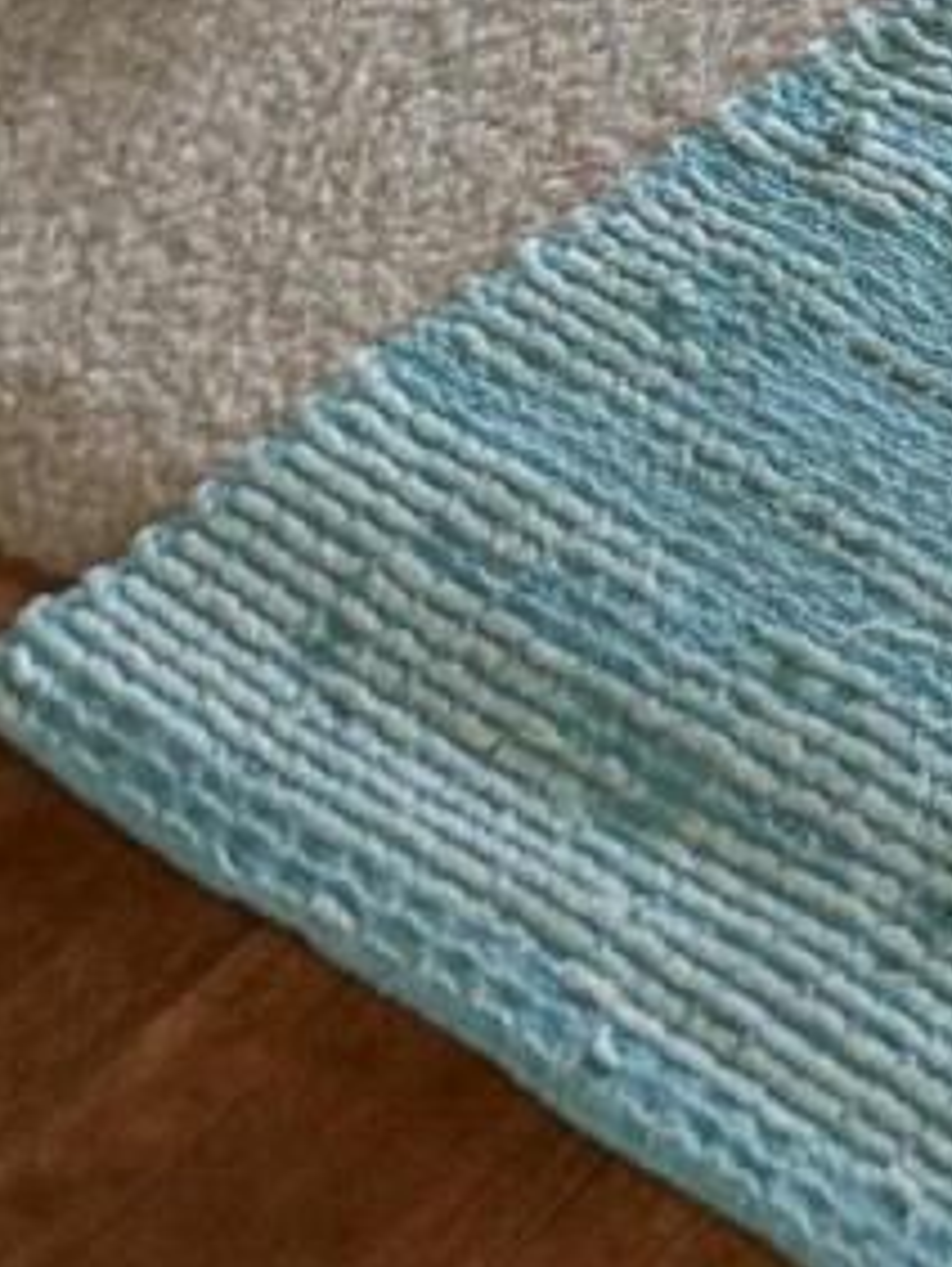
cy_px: -2929
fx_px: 6224
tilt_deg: -9.8
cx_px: 2631
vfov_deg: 8.8
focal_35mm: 170
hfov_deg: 7.8
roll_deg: -0.7
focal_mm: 6.76
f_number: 1.78
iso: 250
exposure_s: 1/60
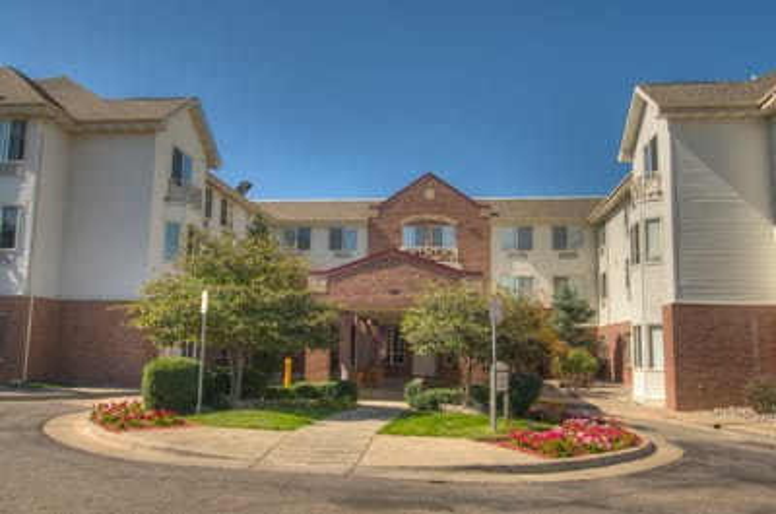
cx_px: 388
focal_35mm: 30
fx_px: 645
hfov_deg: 62.0
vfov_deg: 43.4
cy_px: 257
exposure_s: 1/250
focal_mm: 20
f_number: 11
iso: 200
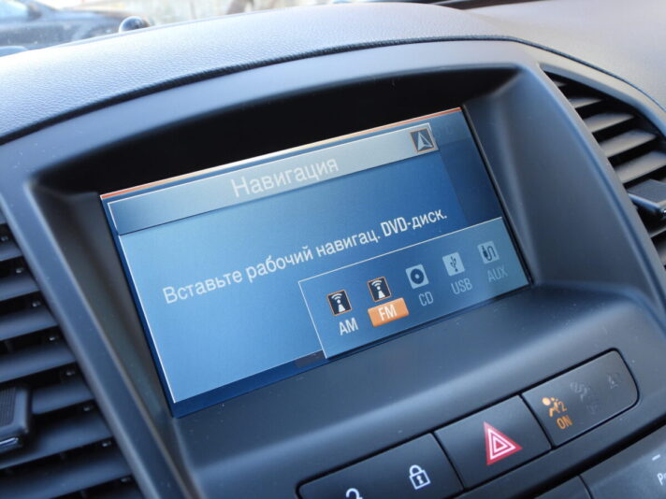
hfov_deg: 45.8
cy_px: 250
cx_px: 333
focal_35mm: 41
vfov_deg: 35.1
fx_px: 789
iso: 110
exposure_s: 1/30
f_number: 3.2
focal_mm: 7.4
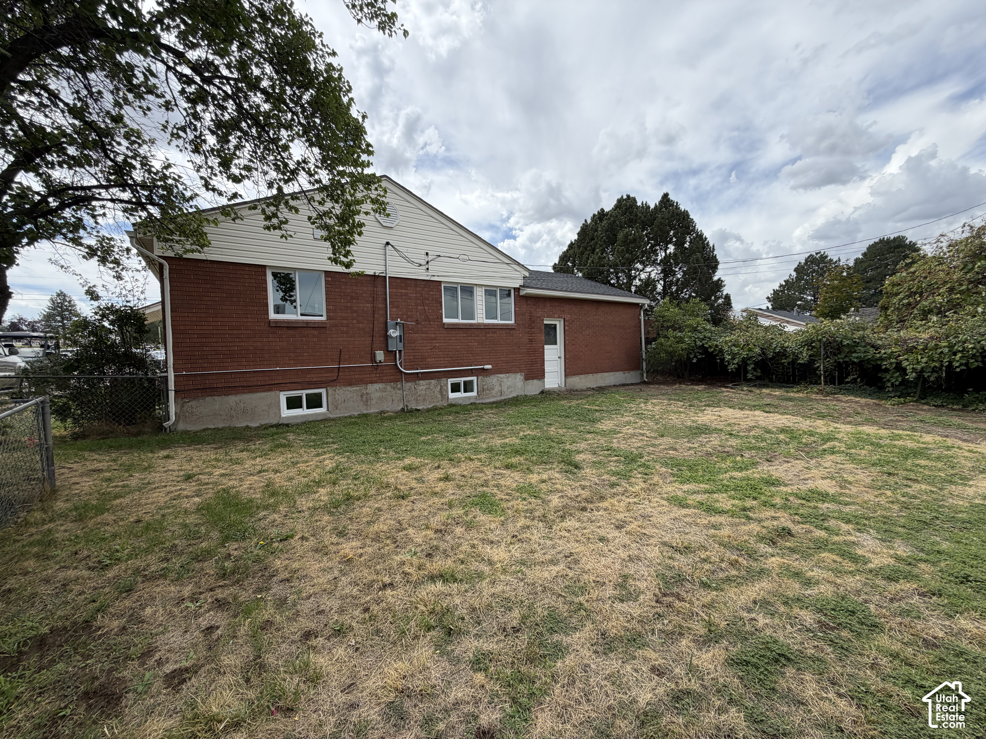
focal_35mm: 14
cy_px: 370
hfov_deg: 102.1
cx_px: 493
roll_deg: +2.3
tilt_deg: -3.4
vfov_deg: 85.7
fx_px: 399
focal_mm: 2.22
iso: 25
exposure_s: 1/770
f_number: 2.2
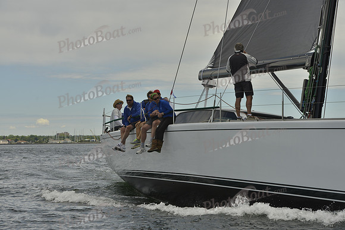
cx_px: 172
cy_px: 115
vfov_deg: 14.0
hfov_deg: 20.8
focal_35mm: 98
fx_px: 939
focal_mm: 98
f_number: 9
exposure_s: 1/1600
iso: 280
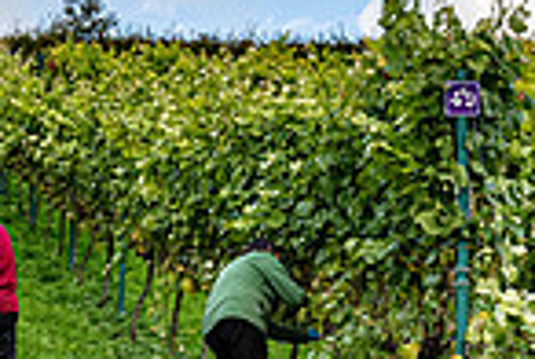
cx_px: -139
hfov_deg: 15.1
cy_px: 273
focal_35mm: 130
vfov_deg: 10.6
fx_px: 1936
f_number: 5.6
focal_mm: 32
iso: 560
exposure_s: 1/1600
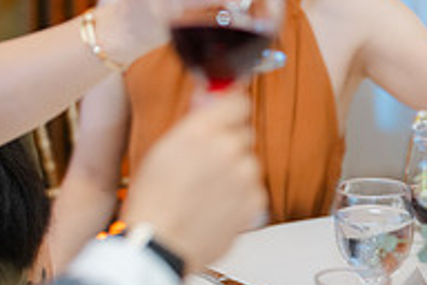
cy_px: 35
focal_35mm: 151
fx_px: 1791
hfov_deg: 13.5
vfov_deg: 9.1
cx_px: 64
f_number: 1.8
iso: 320
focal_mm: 50
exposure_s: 1/100
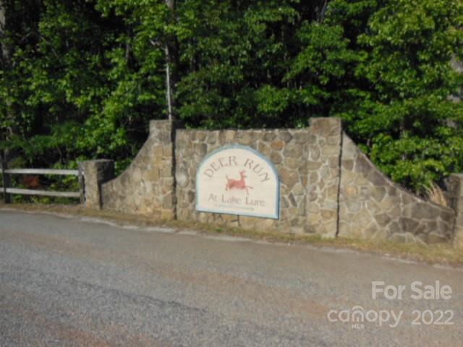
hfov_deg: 69.4
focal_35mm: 25
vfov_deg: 54.9
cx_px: 232
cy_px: 174
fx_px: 334
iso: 125
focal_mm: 4.5
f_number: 3.5
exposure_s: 1/1500
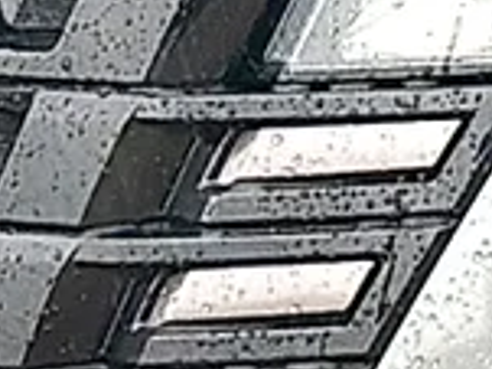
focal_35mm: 409
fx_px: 5809
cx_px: 1017
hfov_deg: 4.8
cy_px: -142
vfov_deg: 3.6
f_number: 1.78
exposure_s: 1/215
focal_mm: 6.86
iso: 50
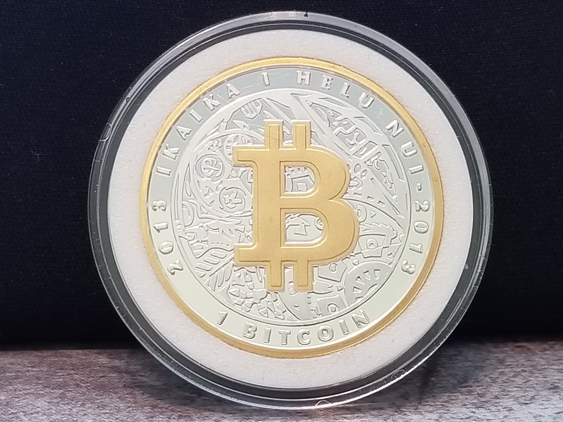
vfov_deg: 53.1
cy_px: 211
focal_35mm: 26
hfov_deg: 67.3
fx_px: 423
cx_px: 282
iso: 100
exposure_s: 1/60
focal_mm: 4.25
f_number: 1.7
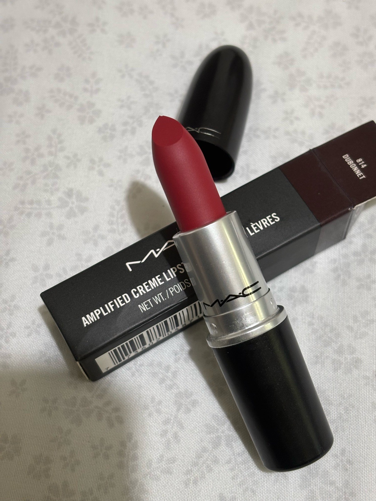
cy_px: 250
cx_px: 188
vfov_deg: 36.8
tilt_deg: -63.0
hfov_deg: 28.0
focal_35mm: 52
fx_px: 753
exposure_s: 1/33
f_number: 1.6
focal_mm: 5.96
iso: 125
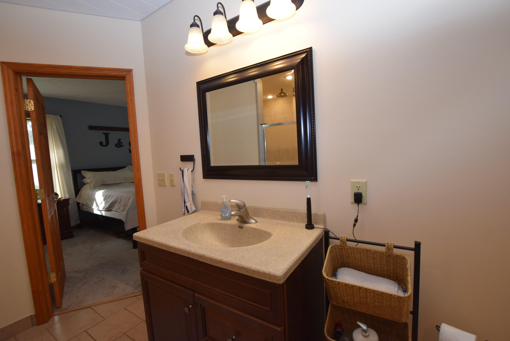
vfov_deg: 77.4
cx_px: 255
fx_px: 213
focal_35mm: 15
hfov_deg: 100.3
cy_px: 170
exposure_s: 1/125
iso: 800
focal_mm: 10
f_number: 5.6
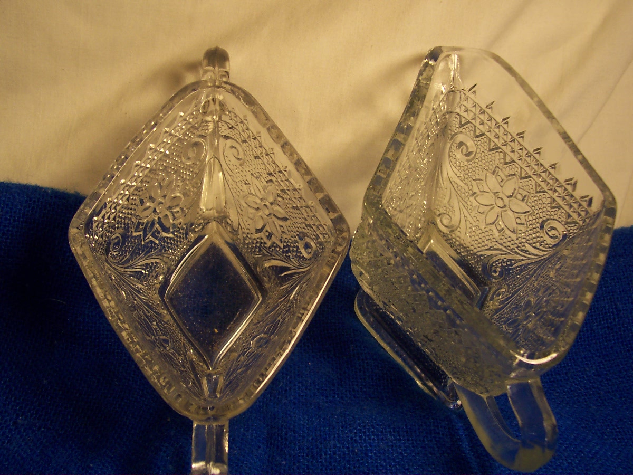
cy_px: 238
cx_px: 316
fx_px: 677
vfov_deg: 38.7
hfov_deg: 50.1
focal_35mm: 37
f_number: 2.8
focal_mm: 5.6
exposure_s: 1/180
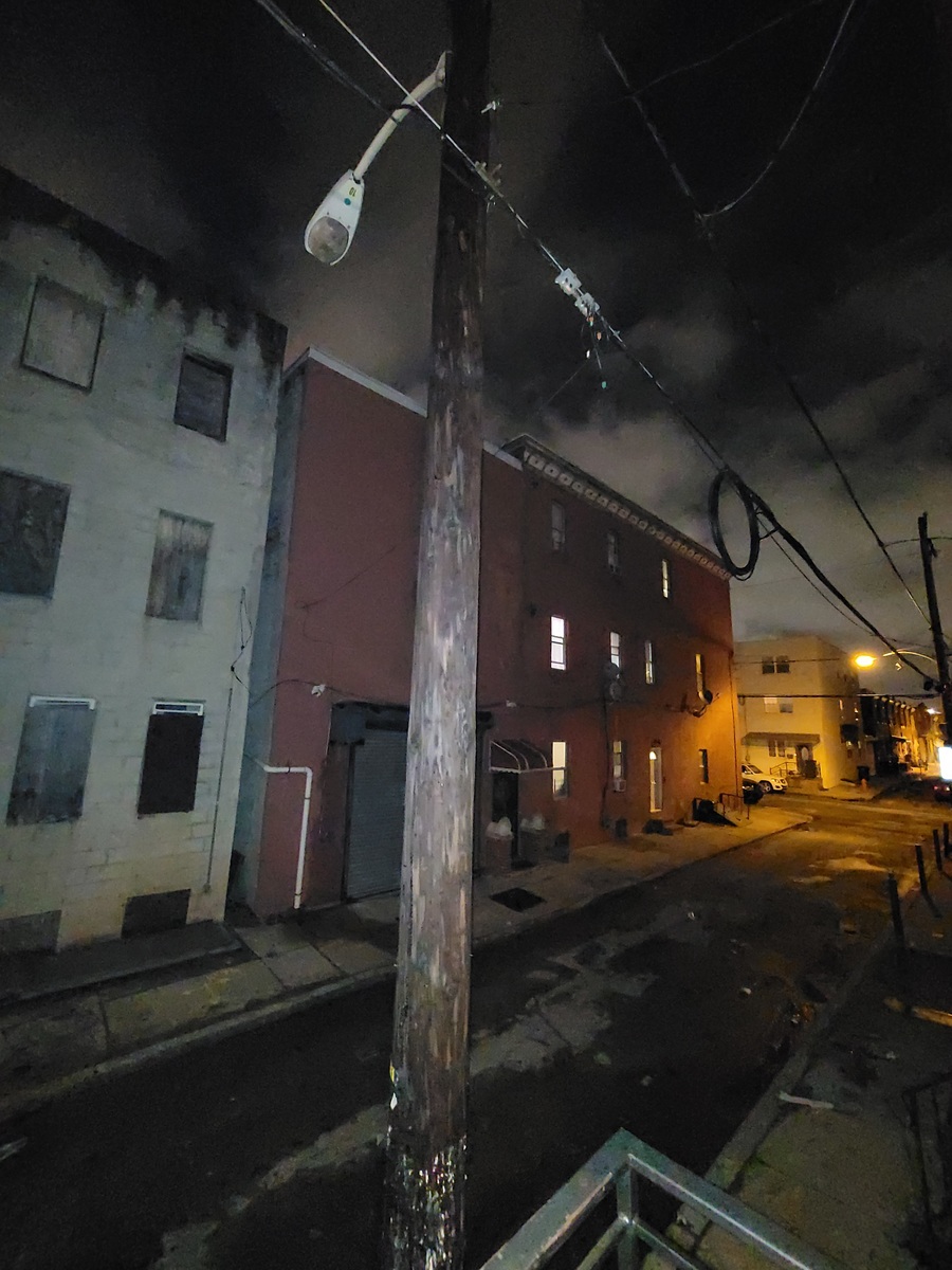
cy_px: 635
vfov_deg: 106.2
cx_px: 476
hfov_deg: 89.9
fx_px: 477
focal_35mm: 13
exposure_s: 1/9
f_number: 2.2
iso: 2500
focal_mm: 2.2
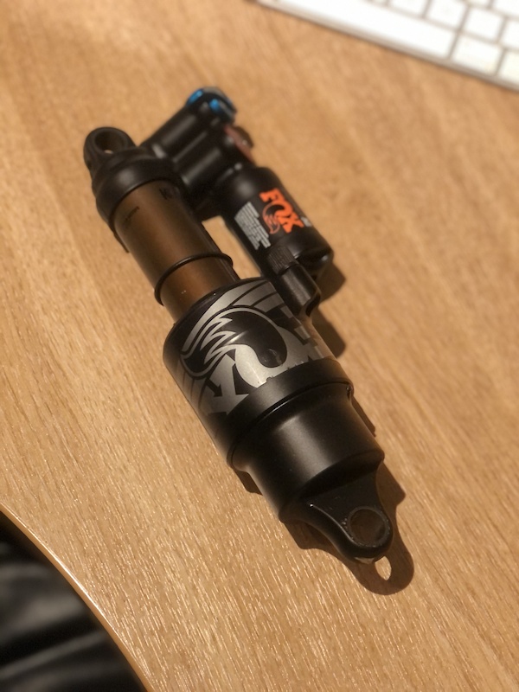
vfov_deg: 33.8
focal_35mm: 57
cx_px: 260
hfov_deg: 25.7
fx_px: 1139
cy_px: 346
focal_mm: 6.6
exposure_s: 1/33
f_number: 2.8
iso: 500
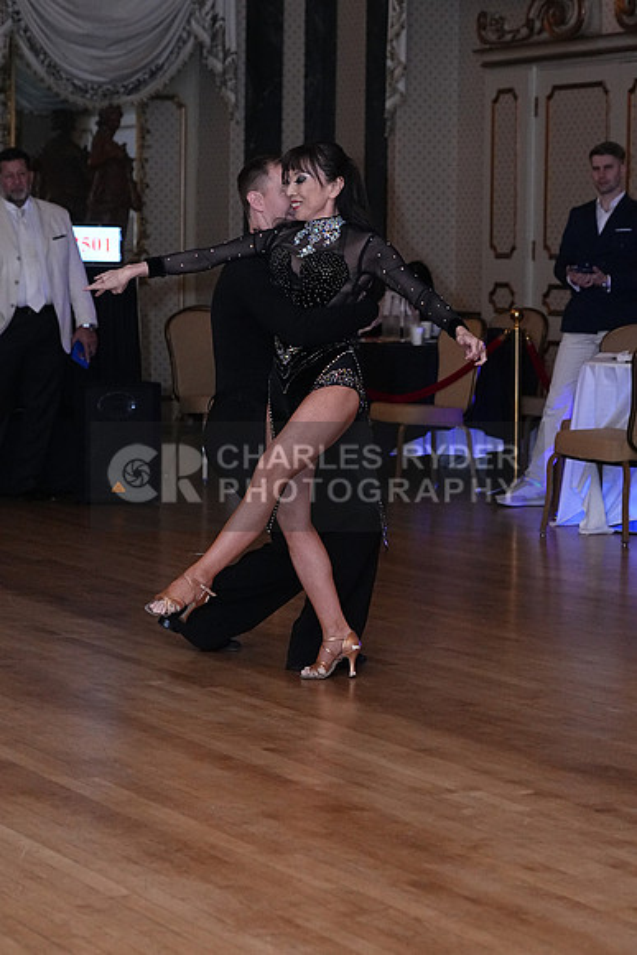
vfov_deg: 21.0
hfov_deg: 14.1
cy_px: 478
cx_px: 318
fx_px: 2573
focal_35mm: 97
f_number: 4
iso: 5000
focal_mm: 65
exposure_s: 1/200
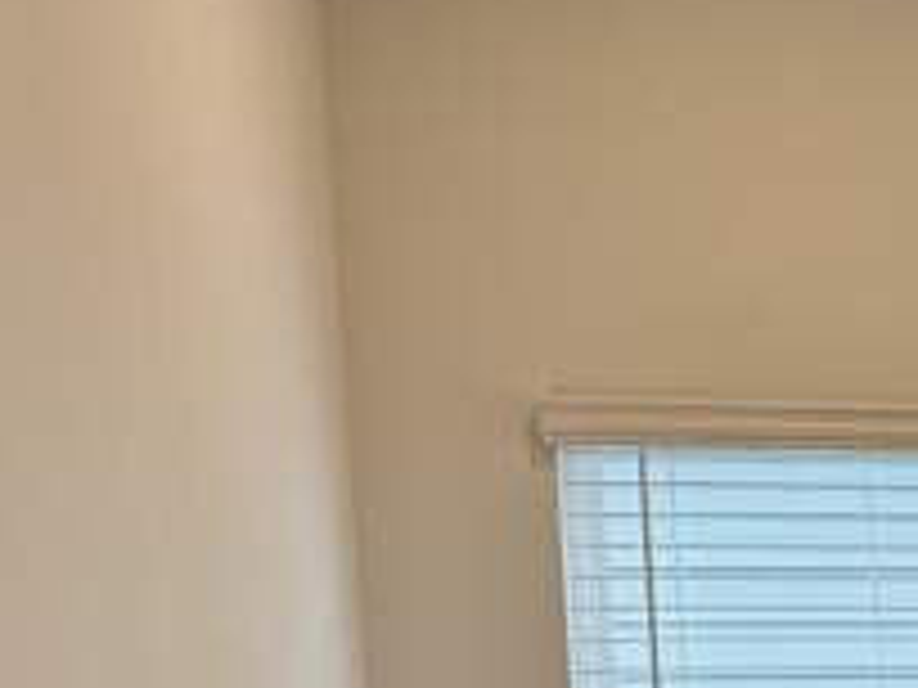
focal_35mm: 94
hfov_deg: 17.5
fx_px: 2493
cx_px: 1575
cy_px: 958
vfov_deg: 14.9
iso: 80
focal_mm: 6.76
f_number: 1.78
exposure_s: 1/120
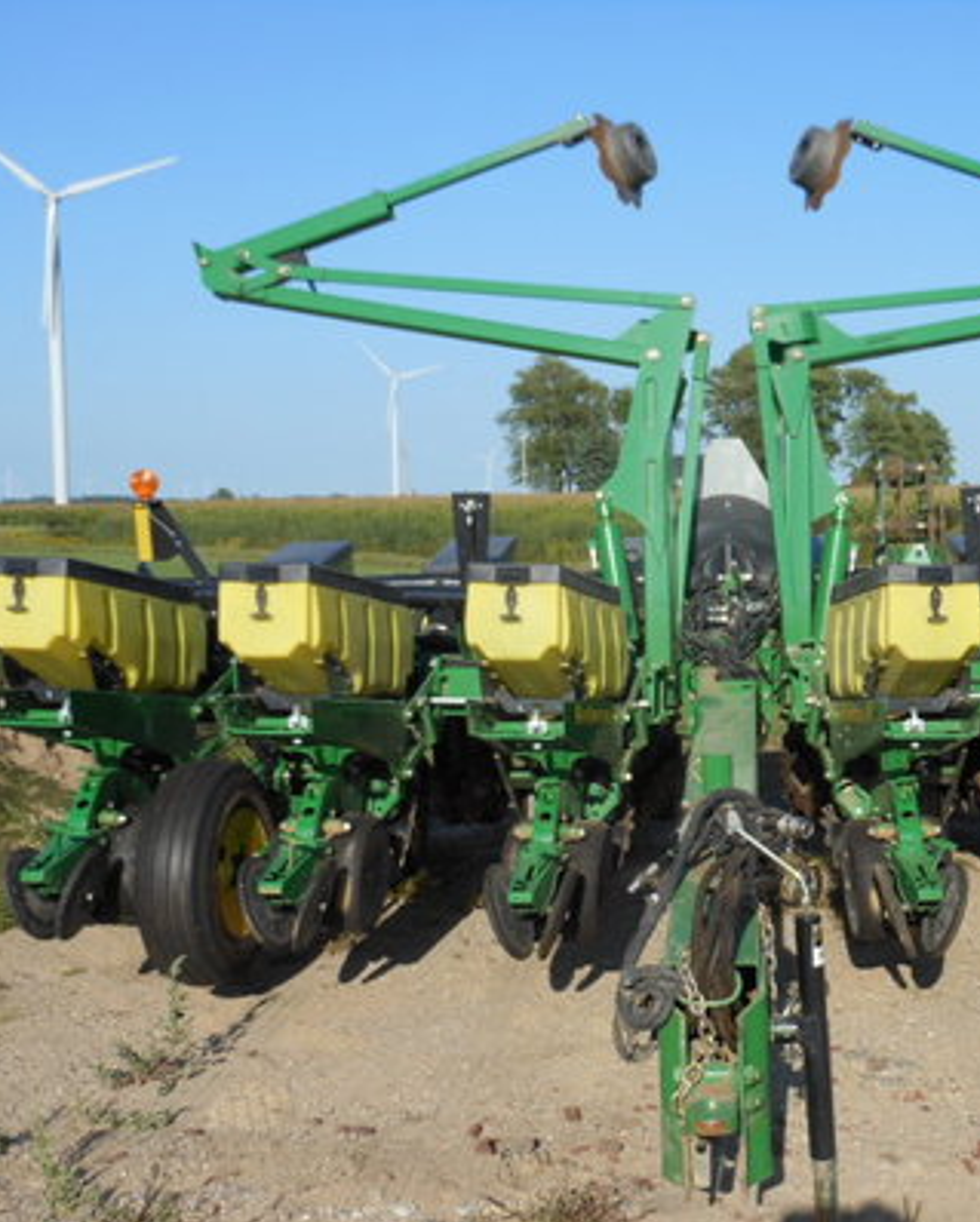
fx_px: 1883
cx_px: 731
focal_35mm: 52
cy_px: 623
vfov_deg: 36.0
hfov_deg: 28.7
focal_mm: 6.9
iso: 80
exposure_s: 1/640
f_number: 4.3
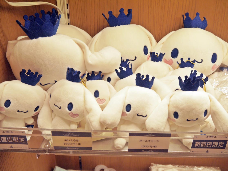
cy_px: 85
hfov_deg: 59.9
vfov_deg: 46.8
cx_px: 119
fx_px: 198
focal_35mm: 30
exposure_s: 1/160
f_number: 4
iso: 160
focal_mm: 14
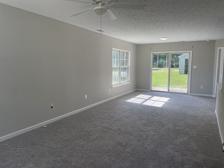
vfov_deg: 53.1
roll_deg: +0.3
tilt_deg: -6.4
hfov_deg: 67.3
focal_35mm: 26
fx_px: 168
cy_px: 84
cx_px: 112
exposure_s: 1/543
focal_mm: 4.2
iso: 50
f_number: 1.6
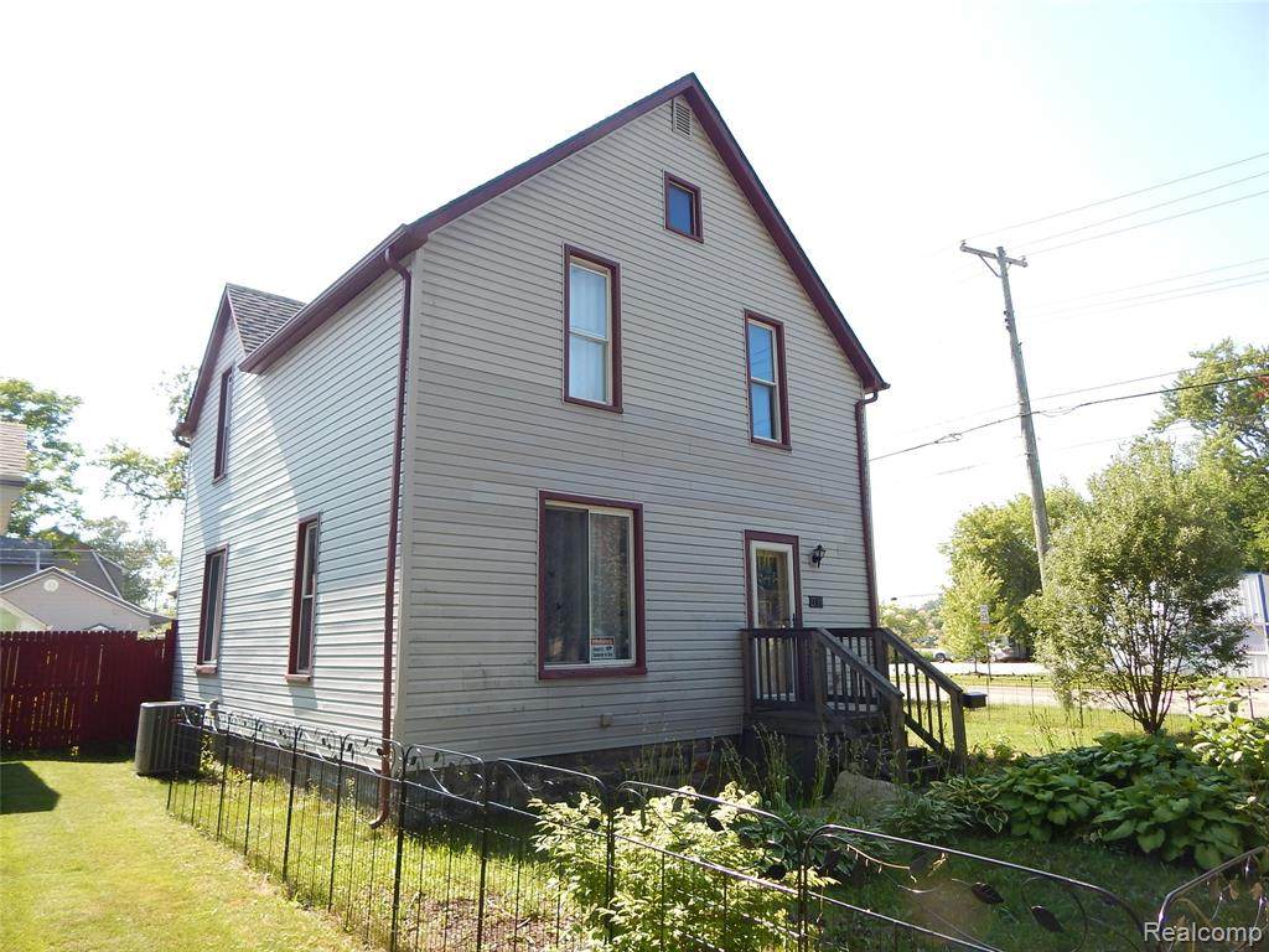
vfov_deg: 61.1
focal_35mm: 22
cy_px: 476
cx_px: 634
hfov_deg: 76.4
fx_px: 807
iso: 125
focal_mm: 4
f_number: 3
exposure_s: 1/500
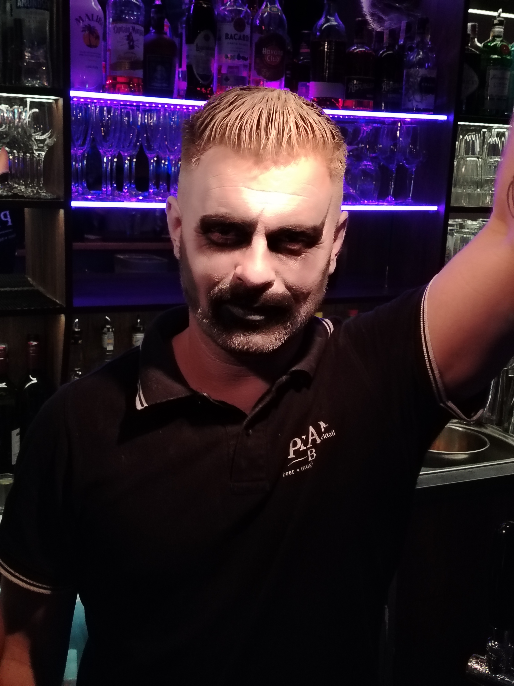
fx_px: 851
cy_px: 343
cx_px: 257
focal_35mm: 43
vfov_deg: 43.9
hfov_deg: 33.6
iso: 1273
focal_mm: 5.25
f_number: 1.75
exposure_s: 1/33.3
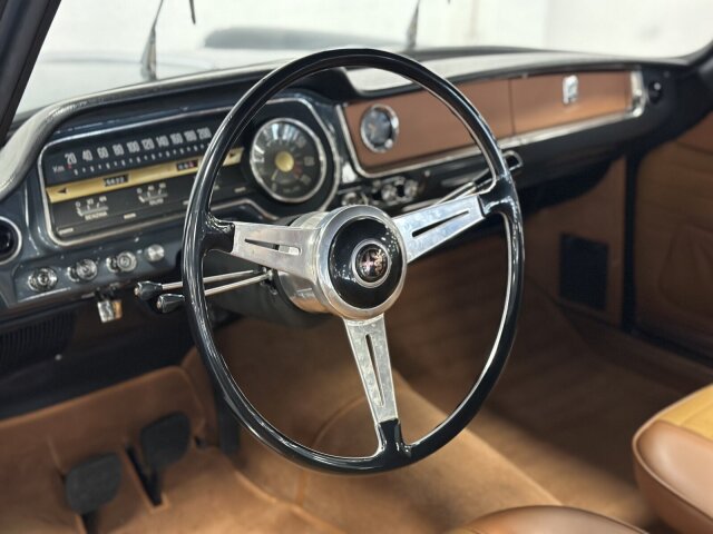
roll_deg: -1.8
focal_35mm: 48
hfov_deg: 39.7
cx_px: 356
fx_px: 989
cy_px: 267
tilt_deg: -23.2
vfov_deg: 30.3
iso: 800
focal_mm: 6.86
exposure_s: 1/39
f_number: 1.78
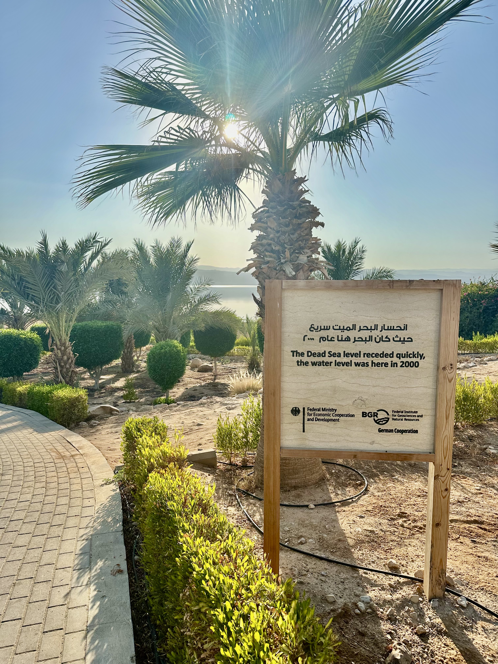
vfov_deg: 71.6
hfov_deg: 56.8
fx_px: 460
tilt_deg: -6.0
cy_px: 332
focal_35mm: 24
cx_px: 249
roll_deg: -1.0
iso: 80
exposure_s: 1/3861
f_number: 1.78
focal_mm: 6.86
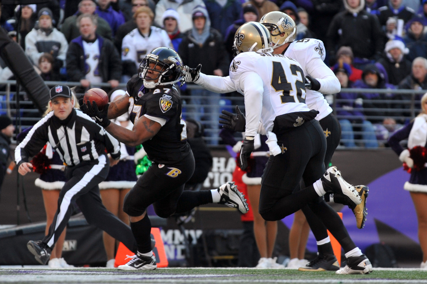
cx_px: 214
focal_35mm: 200
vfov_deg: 6.9
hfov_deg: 10.3
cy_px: 142
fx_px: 2371
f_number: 4
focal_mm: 200
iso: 720
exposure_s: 1/1250
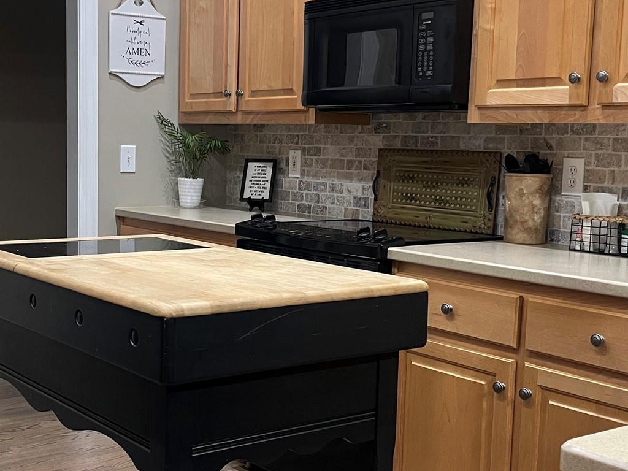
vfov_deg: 28.0
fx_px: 943
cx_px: 240
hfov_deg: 36.6
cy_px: 242
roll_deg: -1.2
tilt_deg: -6.6
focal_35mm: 52
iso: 250
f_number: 1.6
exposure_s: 1/60
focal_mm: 5.1
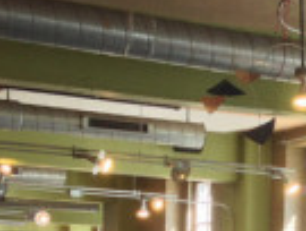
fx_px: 1383
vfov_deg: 9.1
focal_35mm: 156
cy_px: 439
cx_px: 363
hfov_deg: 12.4
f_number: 2.4
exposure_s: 1/40
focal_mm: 4.13
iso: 50
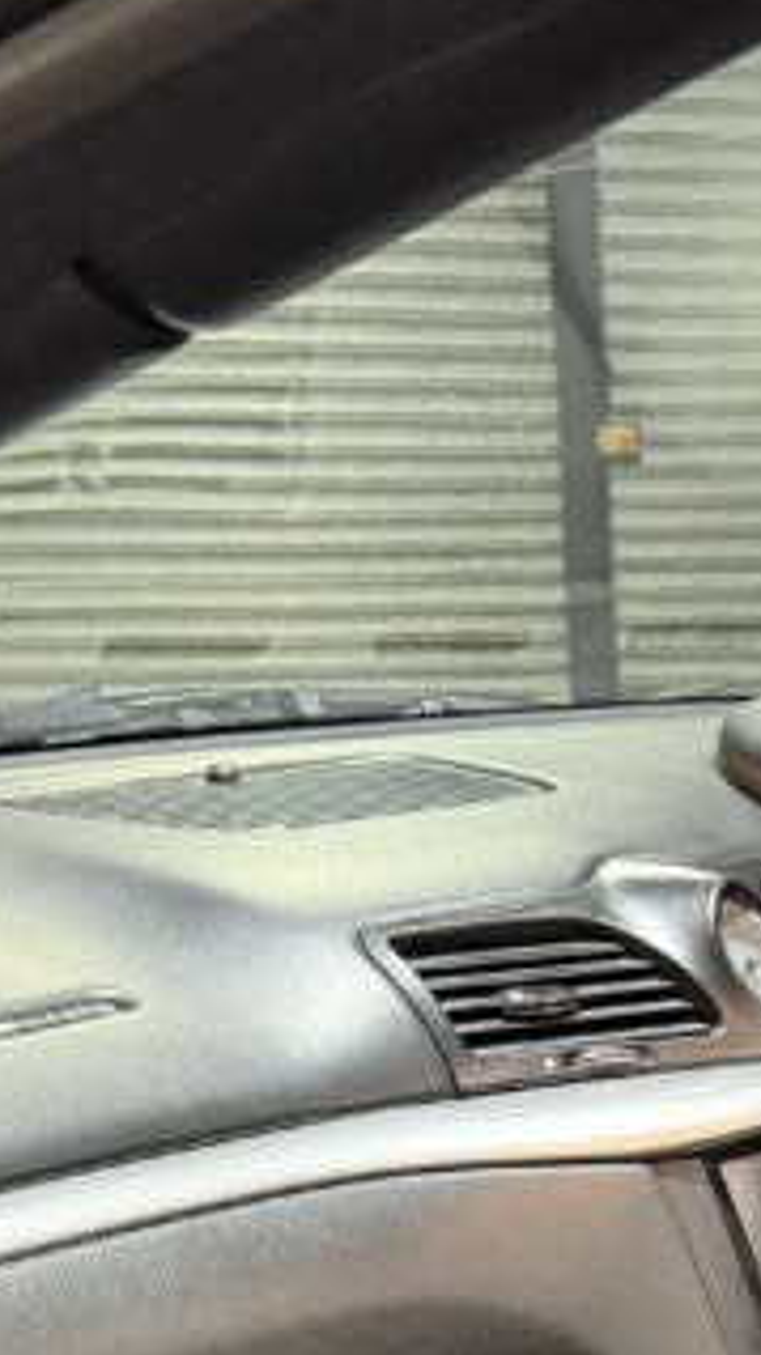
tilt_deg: -20.3
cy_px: 1567
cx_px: 931
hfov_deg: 13.9
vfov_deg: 23.4
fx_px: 3019
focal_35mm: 84
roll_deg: +0.1
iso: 640
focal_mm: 6.76
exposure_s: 1/33
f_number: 1.78
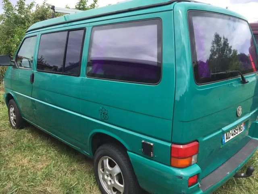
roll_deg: +4.5
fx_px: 216
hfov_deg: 61.7
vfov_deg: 48.2
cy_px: 97
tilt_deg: -7.8
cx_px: 129
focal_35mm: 29
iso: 25
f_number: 2.2
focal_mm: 4.15
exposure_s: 1/668
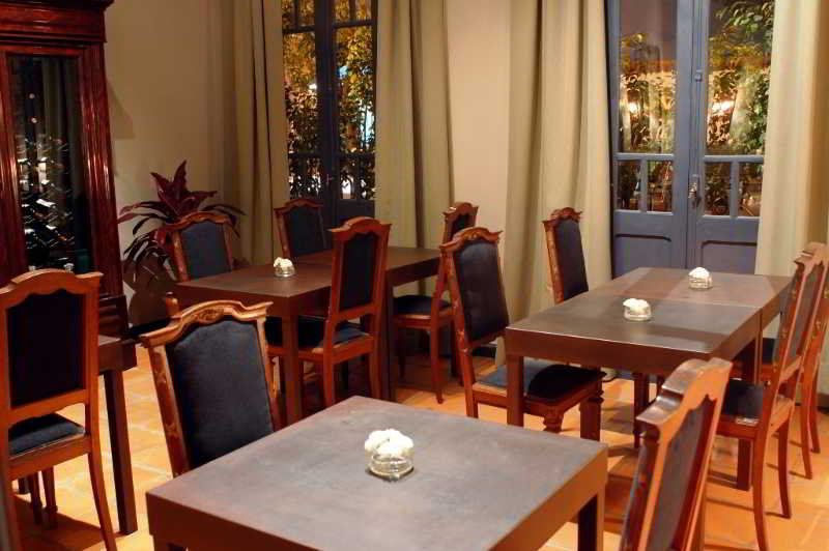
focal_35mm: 36
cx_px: 414
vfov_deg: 36.8
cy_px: 276
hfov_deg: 53.2
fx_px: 828
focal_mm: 24
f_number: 4.8
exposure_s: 1.5
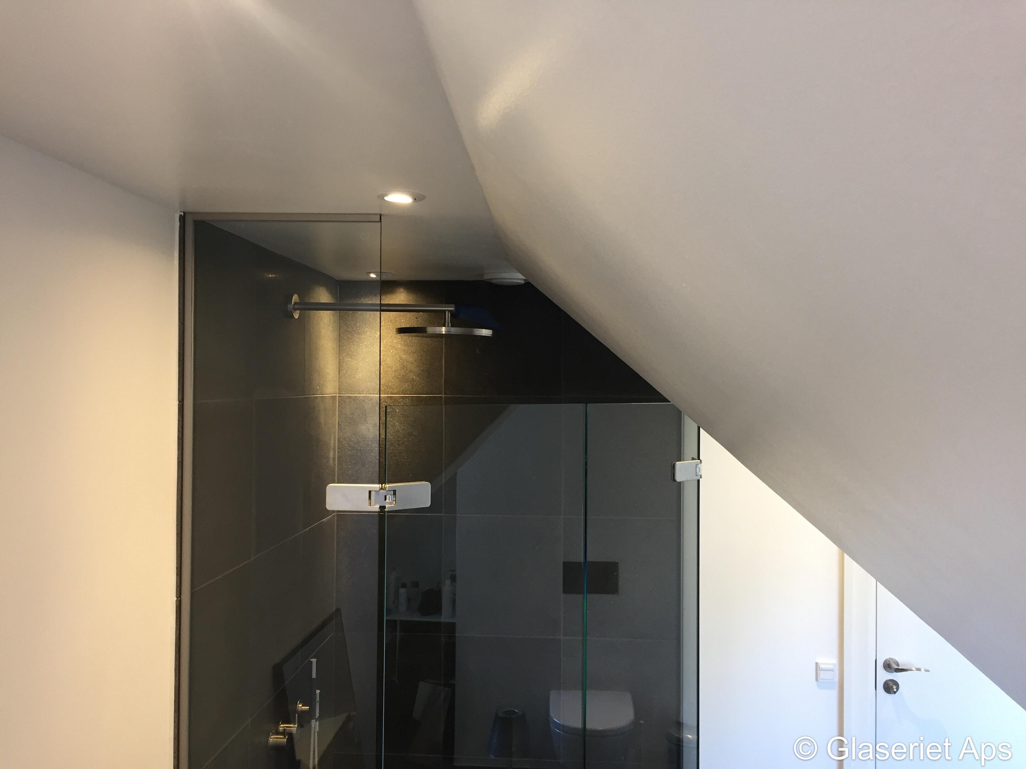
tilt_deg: +0.8
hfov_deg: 61.7
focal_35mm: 29
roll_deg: -0.1
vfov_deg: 48.2
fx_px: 860
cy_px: 384
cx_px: 513
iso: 100
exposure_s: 1/33
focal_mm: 4.15
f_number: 2.2
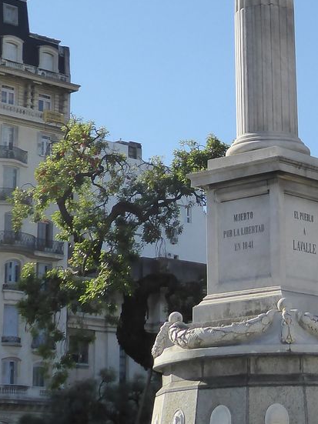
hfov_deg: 12.1
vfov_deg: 16.0
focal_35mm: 122
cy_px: 82
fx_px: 1495
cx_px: 280
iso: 160
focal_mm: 7.2
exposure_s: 1/800
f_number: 3.8
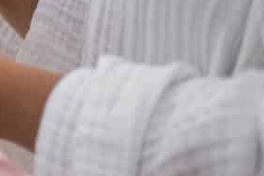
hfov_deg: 10.7
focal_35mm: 181
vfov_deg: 7.6
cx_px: -193
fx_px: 1328
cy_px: 23
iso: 640
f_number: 2.5
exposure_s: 1/100
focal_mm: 50
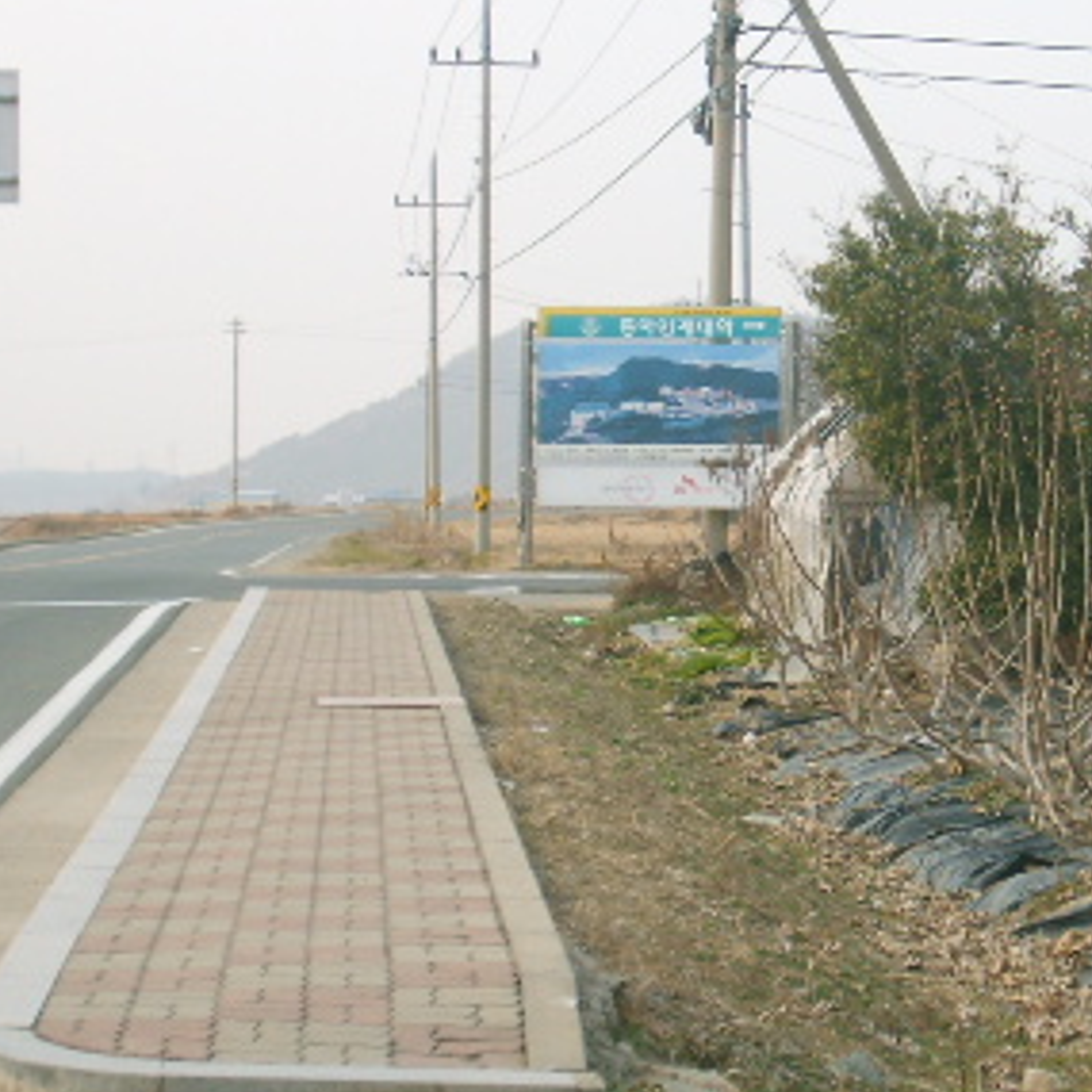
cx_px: 1065
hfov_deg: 14.2
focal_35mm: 121
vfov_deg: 14.4
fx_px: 4319
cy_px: 567
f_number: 3.6
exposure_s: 1/350
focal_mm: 10.3
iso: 104
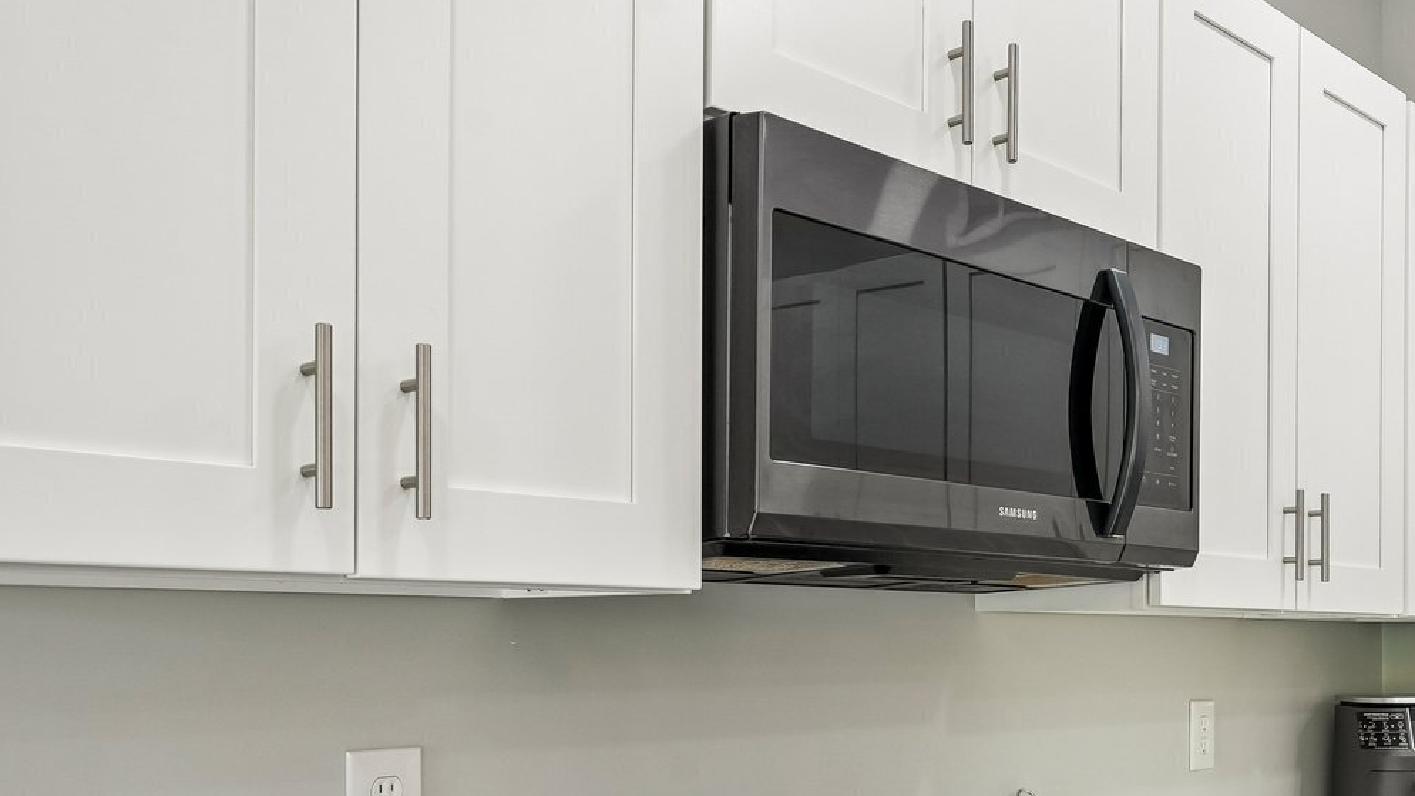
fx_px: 1538
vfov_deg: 28.4
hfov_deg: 47.9
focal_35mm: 41
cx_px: 1022
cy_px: 633
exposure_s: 1/30
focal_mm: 19
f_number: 8
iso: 500
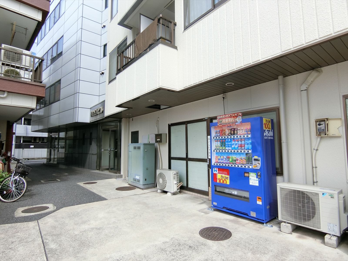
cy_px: 130
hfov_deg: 84.7
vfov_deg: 68.7
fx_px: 191
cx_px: 174
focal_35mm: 19
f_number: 6.9
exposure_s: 1/160
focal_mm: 4.06
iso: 80
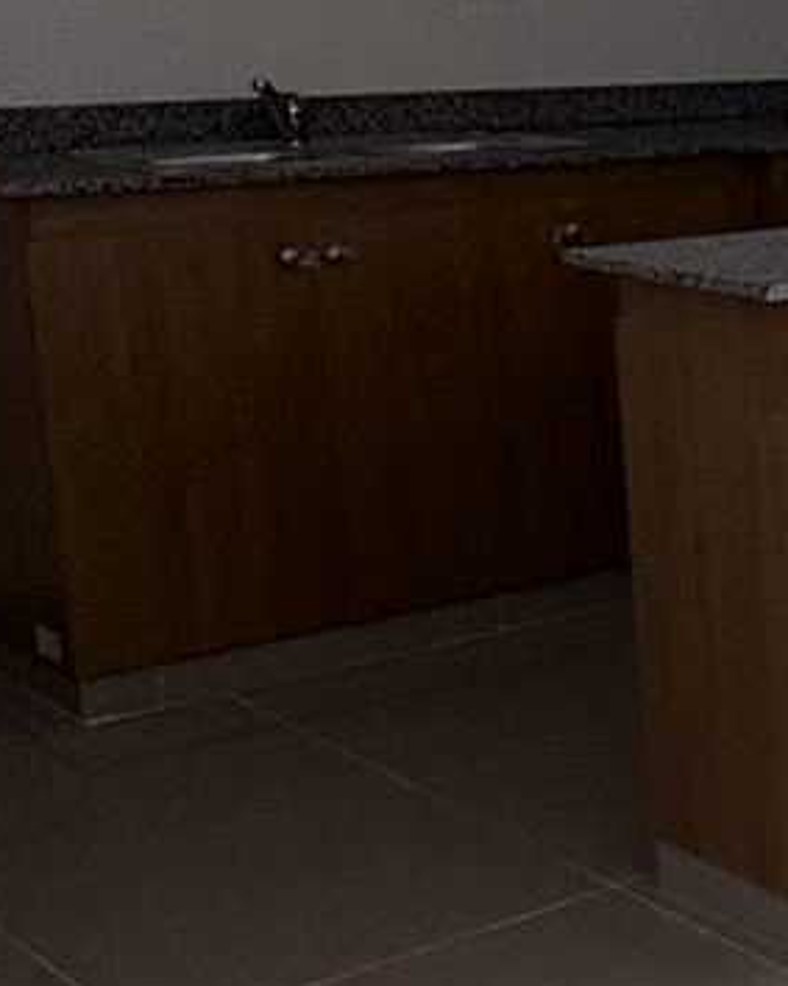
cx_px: 1568
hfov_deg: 15.5
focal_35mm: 79
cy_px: 376
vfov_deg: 24.1
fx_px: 2304
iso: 100
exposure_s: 1/99
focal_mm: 2.22
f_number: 2.2
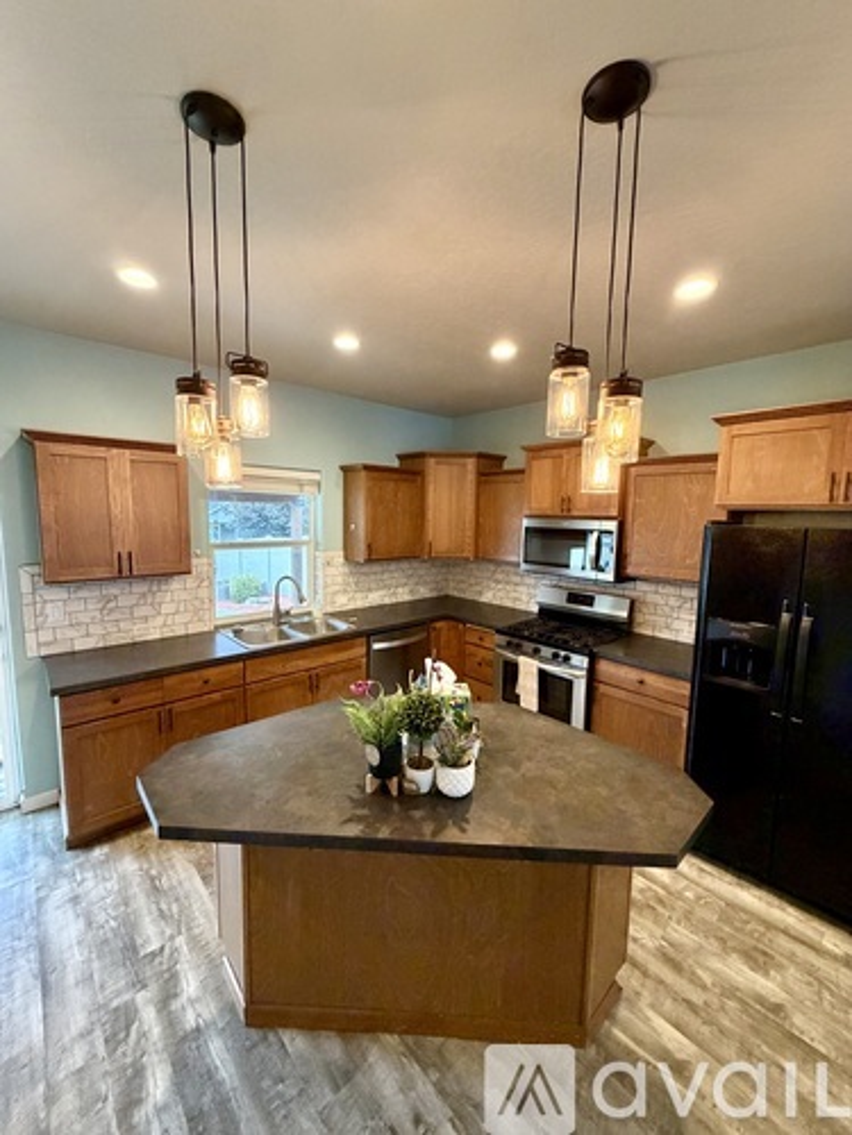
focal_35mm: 14
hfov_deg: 85.7
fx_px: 459
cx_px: 426
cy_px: 568
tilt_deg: -6.0
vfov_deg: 102.1
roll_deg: -1.2
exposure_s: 1/60
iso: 500
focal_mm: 2.22
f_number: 2.2
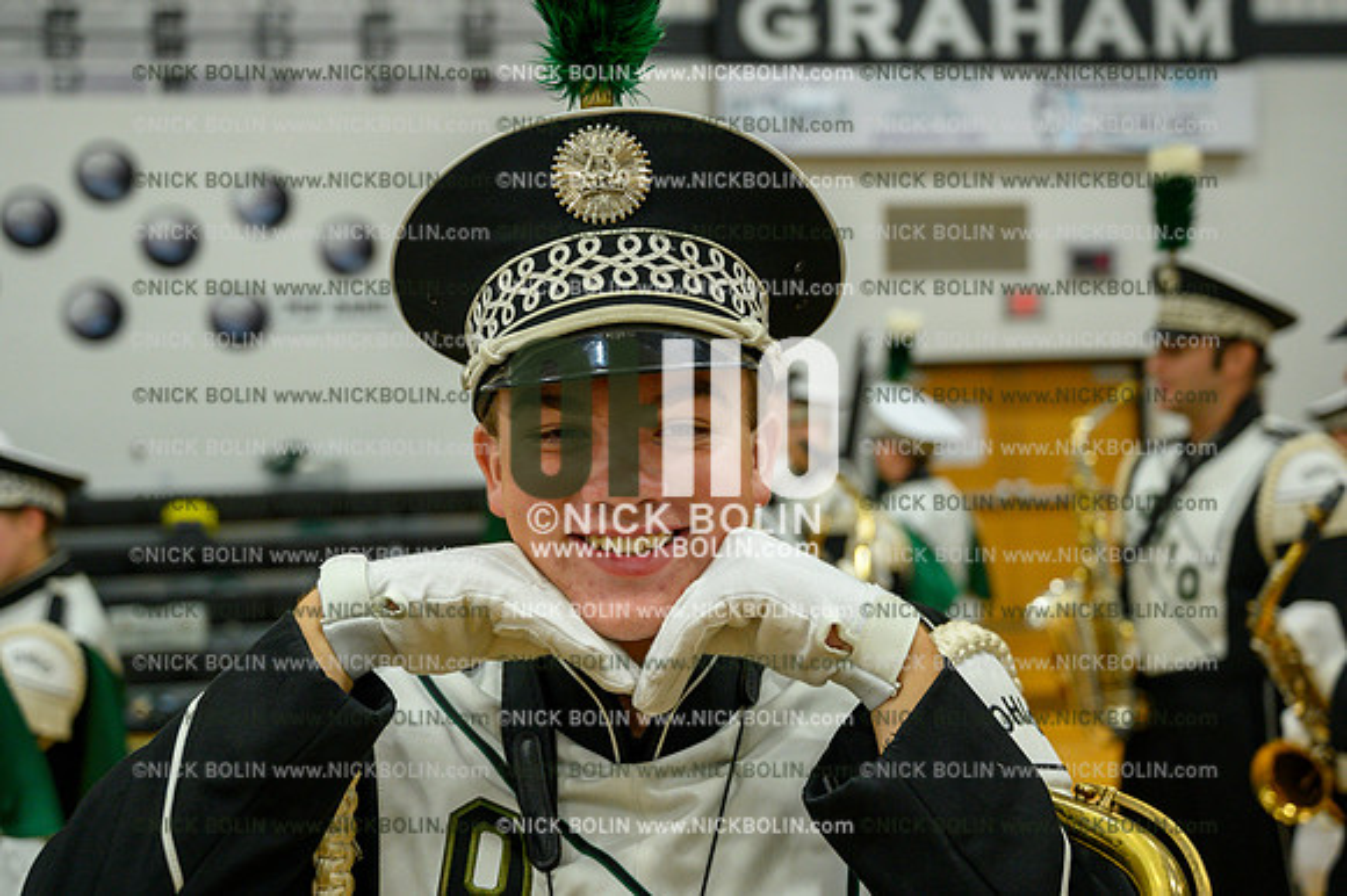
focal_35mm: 45
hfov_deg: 43.6
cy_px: 448
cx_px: 674
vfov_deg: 29.8
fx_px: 1683
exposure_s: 1/250
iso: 1250
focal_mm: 45
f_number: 4
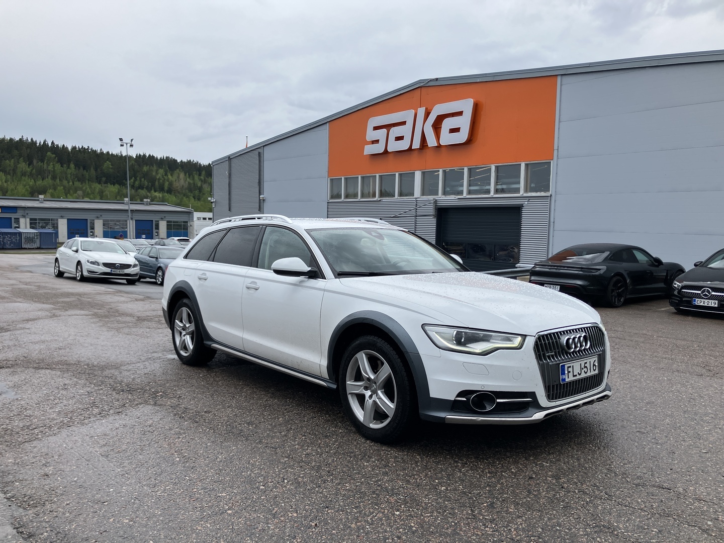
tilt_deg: -4.9
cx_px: 362
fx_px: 586
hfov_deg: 63.4
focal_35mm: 28
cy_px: 272
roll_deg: -1.6
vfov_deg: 49.7
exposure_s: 1/867
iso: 32
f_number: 1.8
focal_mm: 3.99
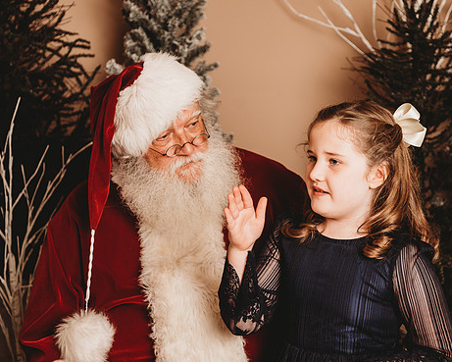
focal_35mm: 78
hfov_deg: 24.4
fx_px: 1044
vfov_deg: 19.7
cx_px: 266
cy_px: 182
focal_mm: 66
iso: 100
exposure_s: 1/160
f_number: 4
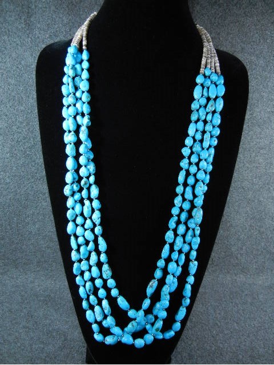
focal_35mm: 30
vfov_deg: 60.0
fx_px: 317
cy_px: 182
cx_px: 137
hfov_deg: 46.8
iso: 800
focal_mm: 5.4
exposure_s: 1/30
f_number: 3.5
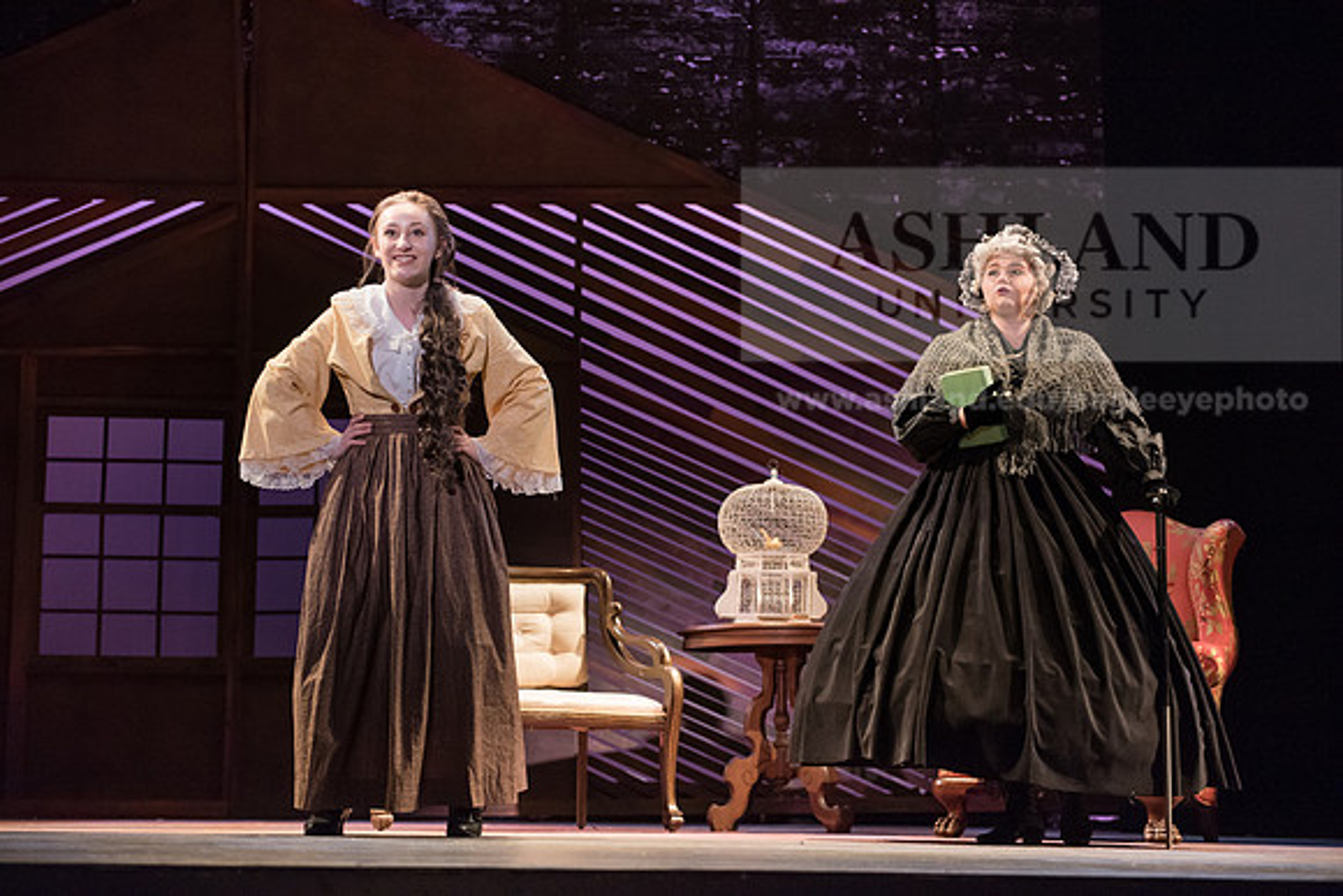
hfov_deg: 30.5
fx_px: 2463
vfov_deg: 20.6
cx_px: 672
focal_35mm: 66
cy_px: 448
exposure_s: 1/250
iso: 3200
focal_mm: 66
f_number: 3.5
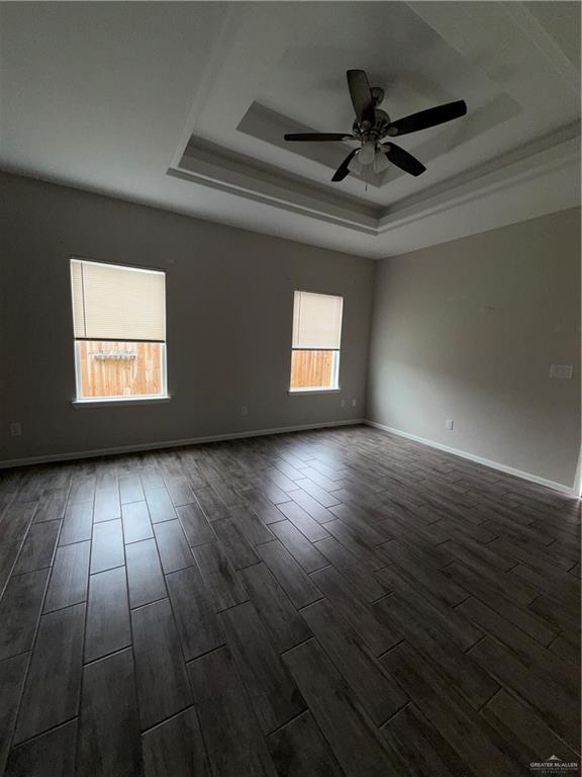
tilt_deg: -8.3
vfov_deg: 102.1
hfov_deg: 85.7
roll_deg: -3.0
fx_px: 314
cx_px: 291
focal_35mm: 14
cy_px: 388
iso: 32
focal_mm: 2.22
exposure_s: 1/121
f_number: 2.2
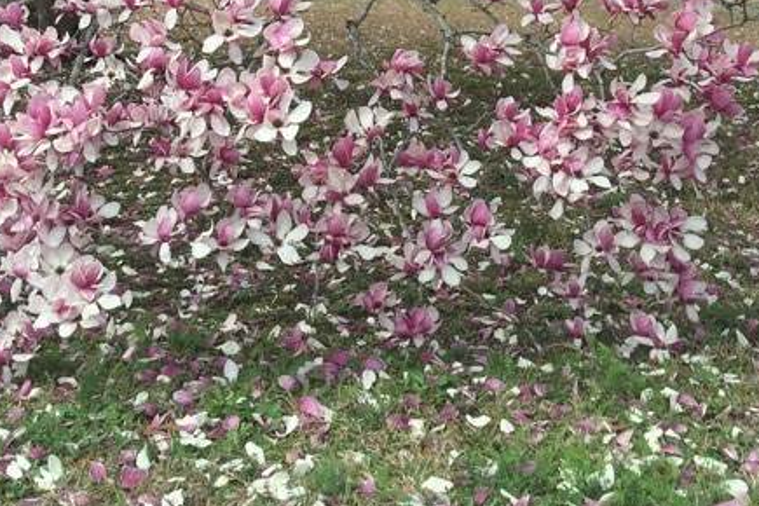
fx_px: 1497
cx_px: 450
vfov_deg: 16.6
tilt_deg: +10.4
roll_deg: -0.6
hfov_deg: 28.4
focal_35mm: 71
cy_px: -351
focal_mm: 4.15
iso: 32
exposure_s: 1/638
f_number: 2.2
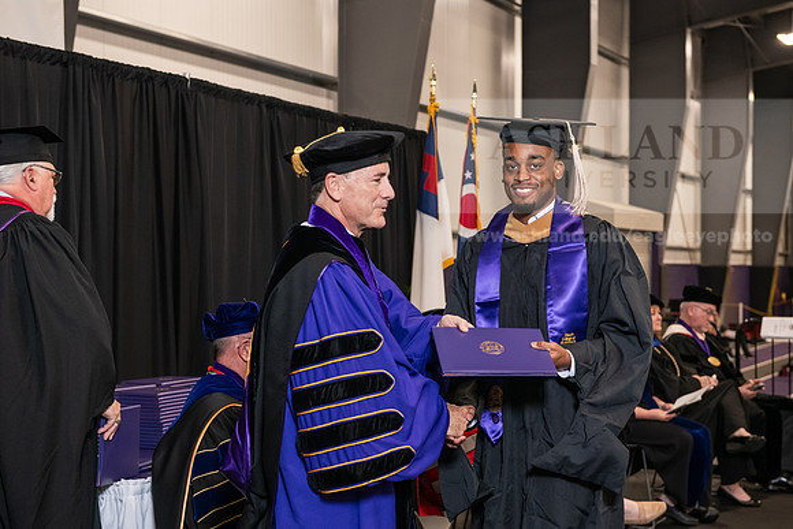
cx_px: 396
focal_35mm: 60
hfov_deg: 33.4
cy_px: 264
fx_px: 1322
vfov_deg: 22.6
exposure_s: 1/125
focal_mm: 60
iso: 2000
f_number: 5
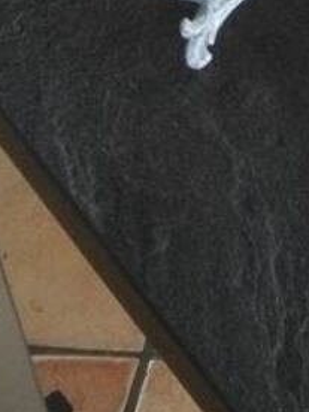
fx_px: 1607
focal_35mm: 135
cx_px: 603
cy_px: -332
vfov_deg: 13.2
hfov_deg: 10.2
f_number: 2
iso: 287
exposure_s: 1/30
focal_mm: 2.96
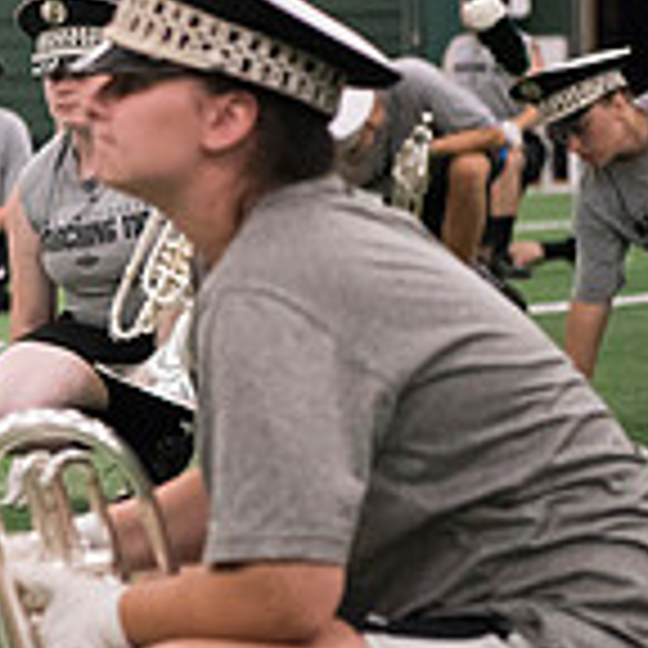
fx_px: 5083
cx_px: -410
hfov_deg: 7.1
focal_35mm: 240
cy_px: 178
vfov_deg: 7.3
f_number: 3.2
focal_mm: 70
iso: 3200
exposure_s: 1/320
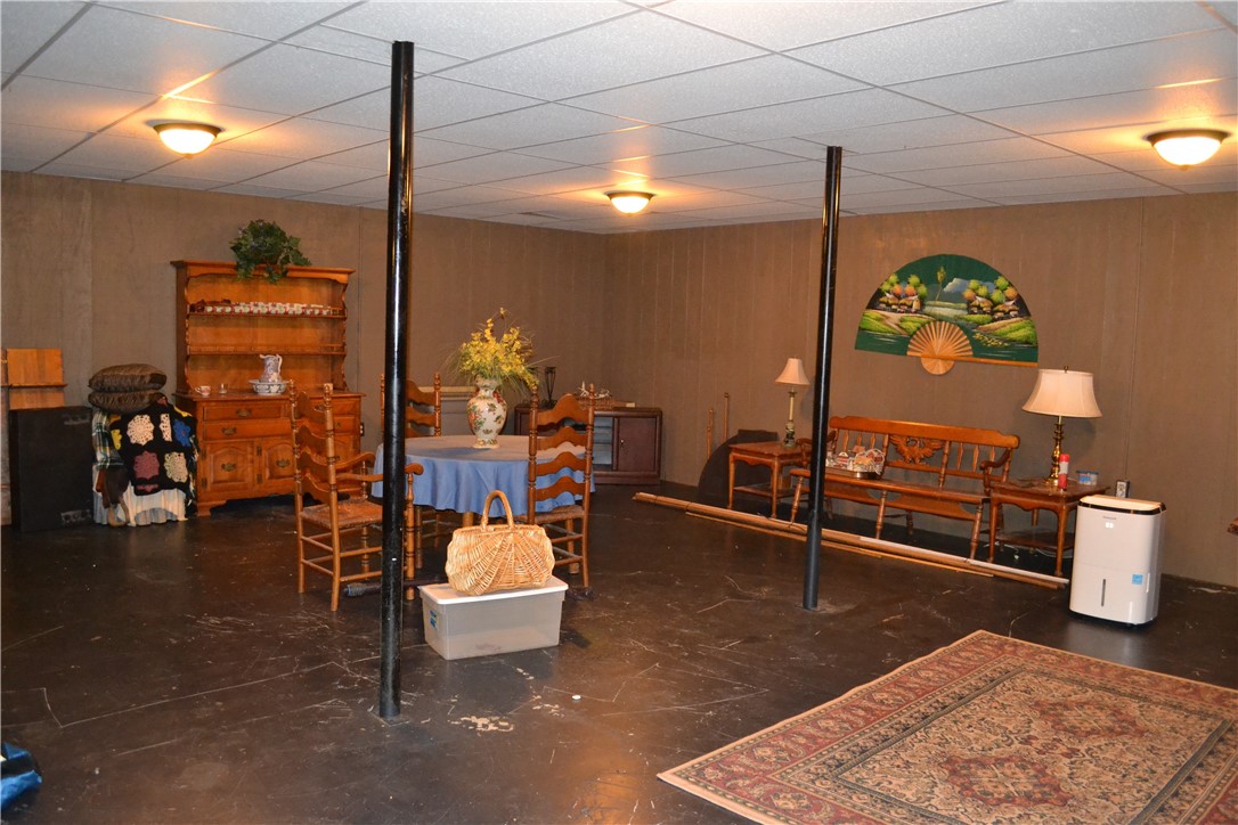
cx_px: 619
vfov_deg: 47.9
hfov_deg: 67.4
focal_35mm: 27
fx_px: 928
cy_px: 412
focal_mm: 18
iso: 3200
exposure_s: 1/60
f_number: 3.5
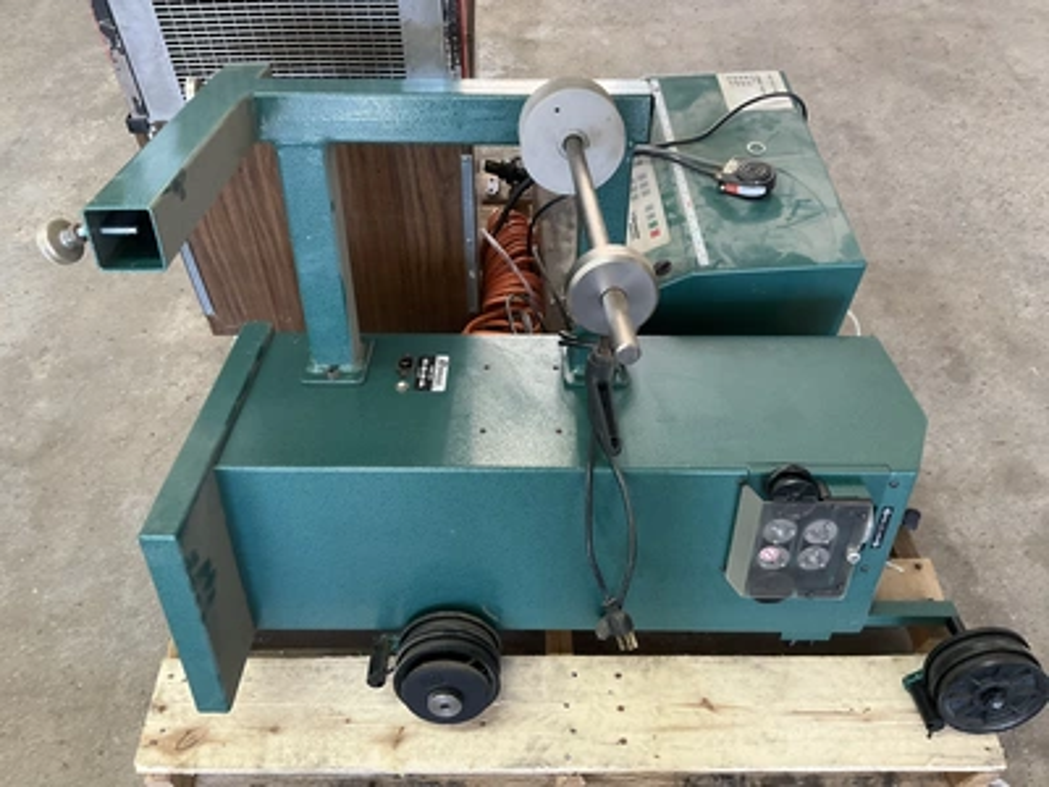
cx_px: 524
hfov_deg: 61.7
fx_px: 879
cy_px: 394
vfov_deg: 48.2
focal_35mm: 29
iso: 200
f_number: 1.8
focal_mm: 3
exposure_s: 1/60
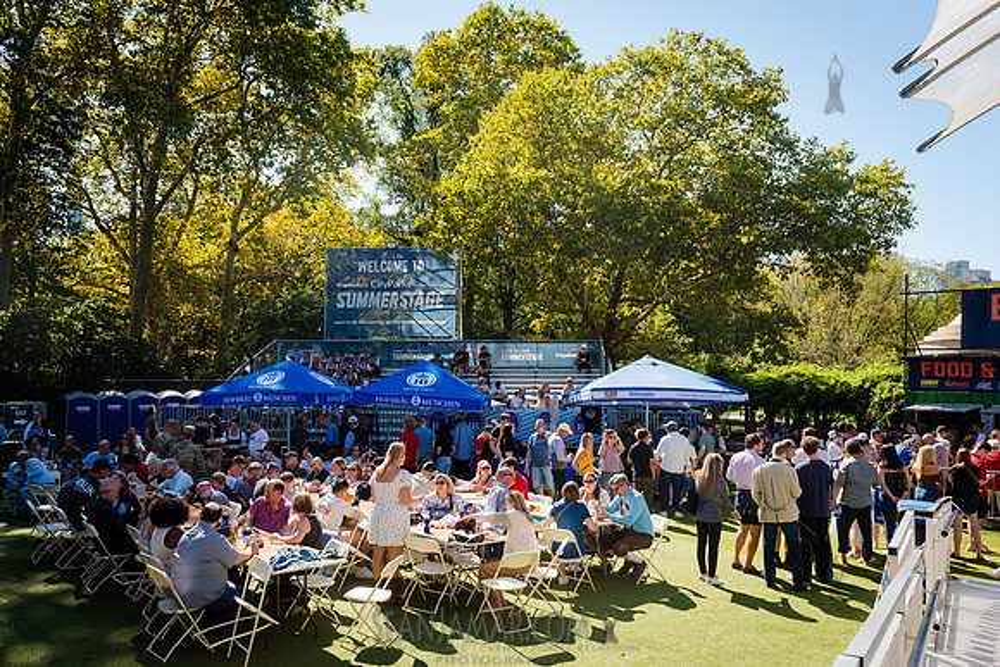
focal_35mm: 28
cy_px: 374
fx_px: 786
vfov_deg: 45.9
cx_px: 484
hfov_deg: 64.9
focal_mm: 24
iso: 250
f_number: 4.5
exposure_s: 1/500
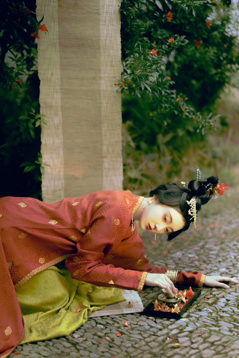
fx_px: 846
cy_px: 179
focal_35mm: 85
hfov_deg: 16.1
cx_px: 120
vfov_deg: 23.9
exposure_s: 1/2000
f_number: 1.4
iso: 250
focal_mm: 85
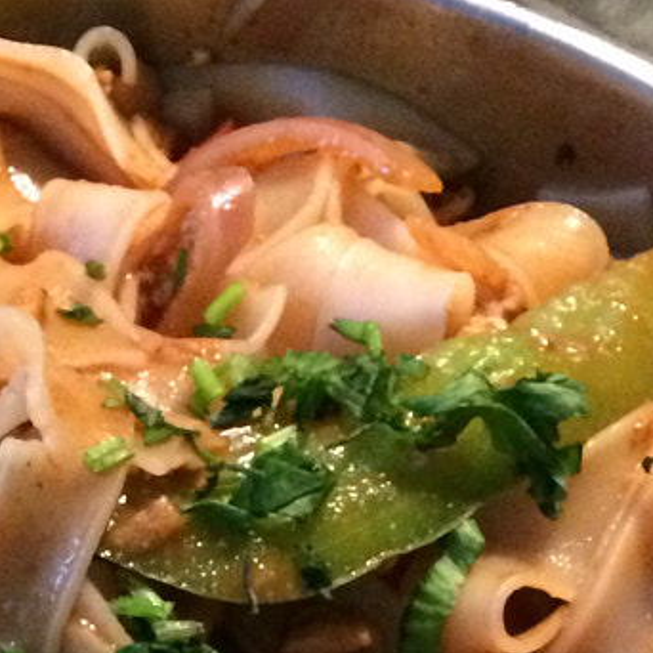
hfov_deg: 14.1
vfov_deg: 13.1
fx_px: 2561
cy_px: 1190
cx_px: -111
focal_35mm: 120
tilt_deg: -71.9
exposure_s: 1/15
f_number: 2.2
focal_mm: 4.15
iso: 400
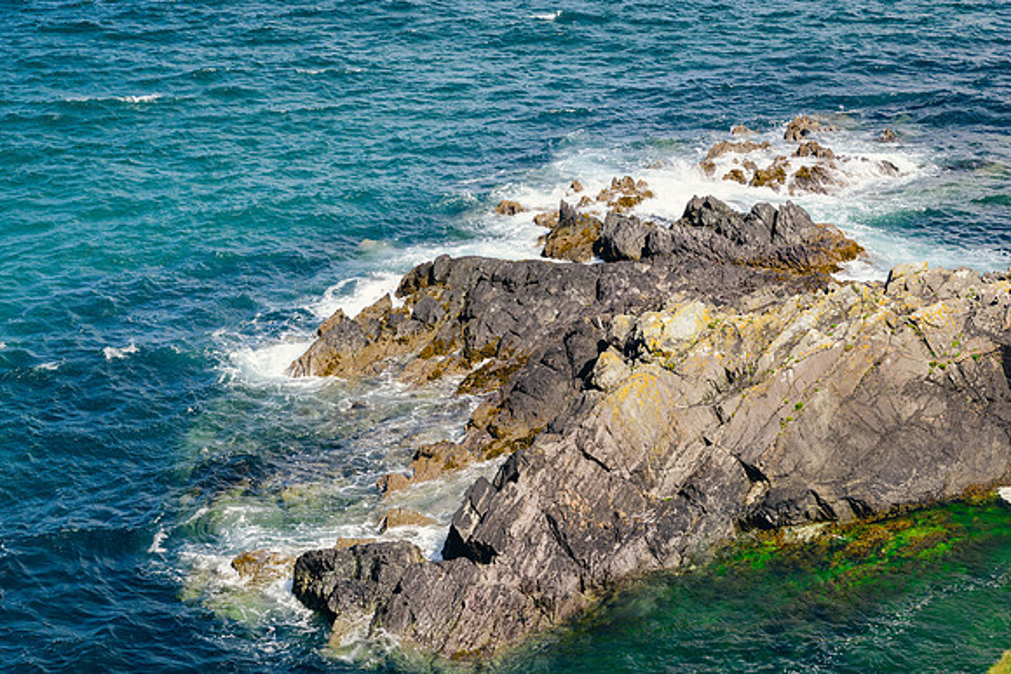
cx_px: 506
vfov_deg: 18.2
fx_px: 2107
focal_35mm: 75
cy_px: 337
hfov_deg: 27.0
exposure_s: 1/640
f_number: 11
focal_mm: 75
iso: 500
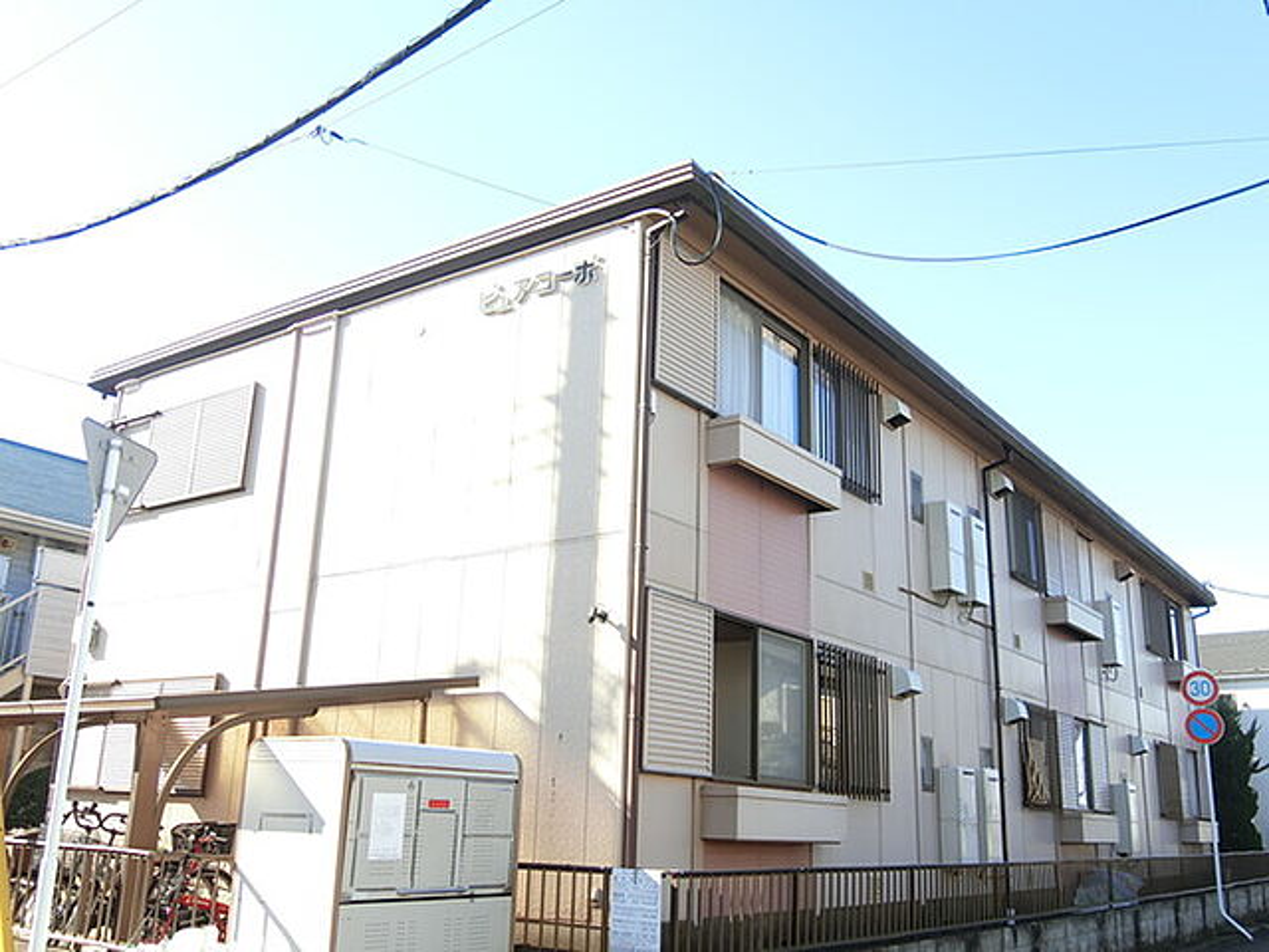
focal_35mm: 34
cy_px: 476
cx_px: 634
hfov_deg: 54.0
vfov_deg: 41.8
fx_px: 1246
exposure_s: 1/200
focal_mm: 7.2
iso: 80
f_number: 3.4
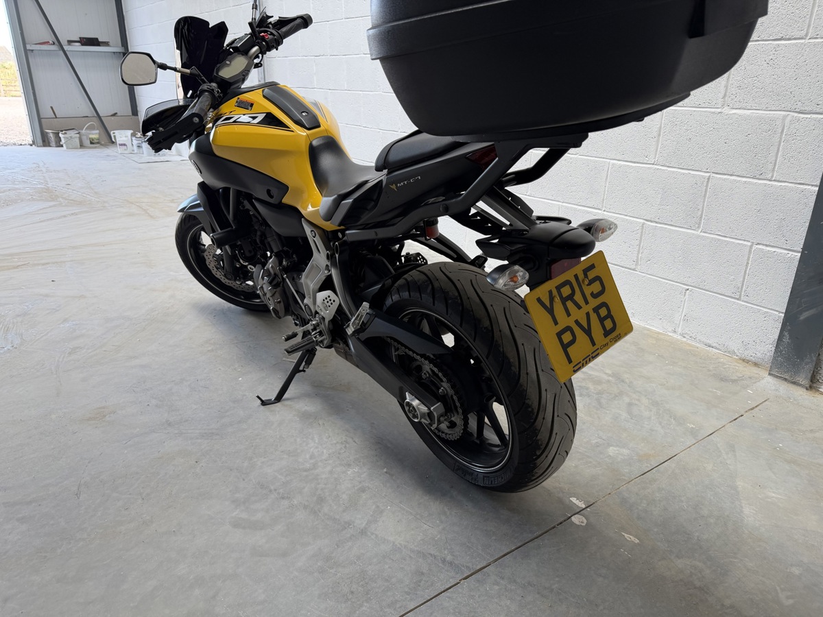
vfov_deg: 56.8
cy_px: 308
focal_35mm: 24
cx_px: 412
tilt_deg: -23.0
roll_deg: -0.3
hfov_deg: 71.6
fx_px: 571
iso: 80
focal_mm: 6.76
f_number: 1.78
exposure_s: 1/121
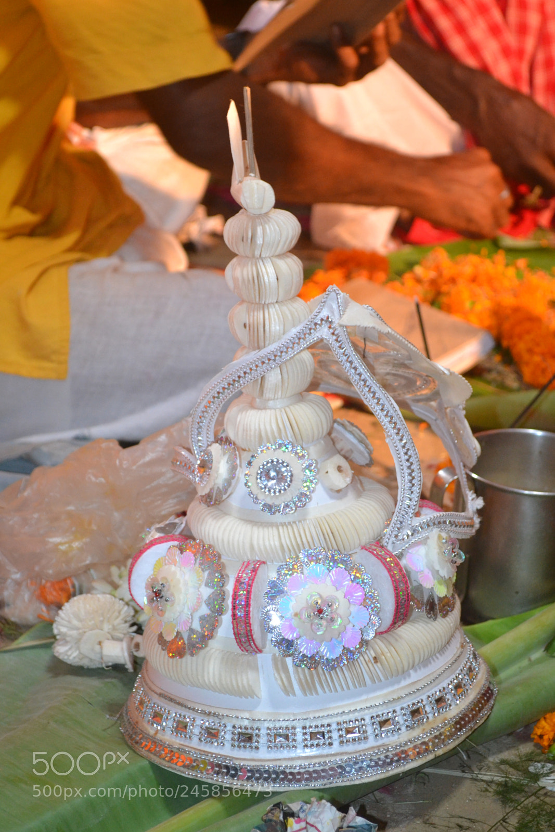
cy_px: 416
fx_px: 1595
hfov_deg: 19.7
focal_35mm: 69
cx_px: 278
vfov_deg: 29.2
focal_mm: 46
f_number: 5.3
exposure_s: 1/60
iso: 1800
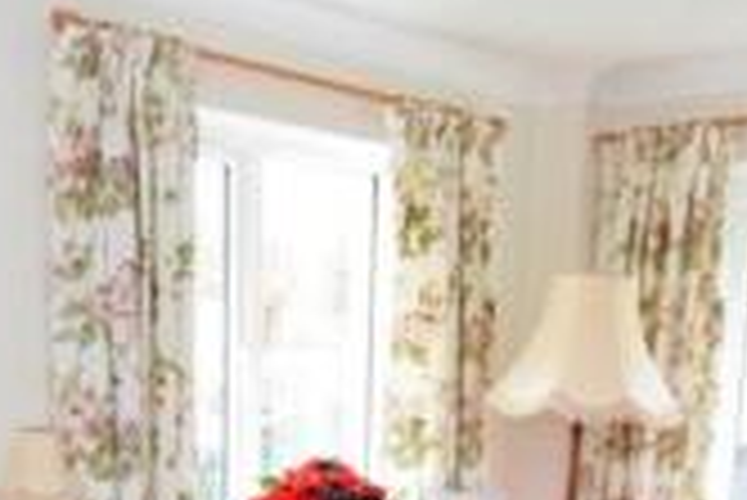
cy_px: 750
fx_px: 1349
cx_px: 259
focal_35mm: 65
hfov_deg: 30.7
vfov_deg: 18.6
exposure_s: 1/60
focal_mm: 11
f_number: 4
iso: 800
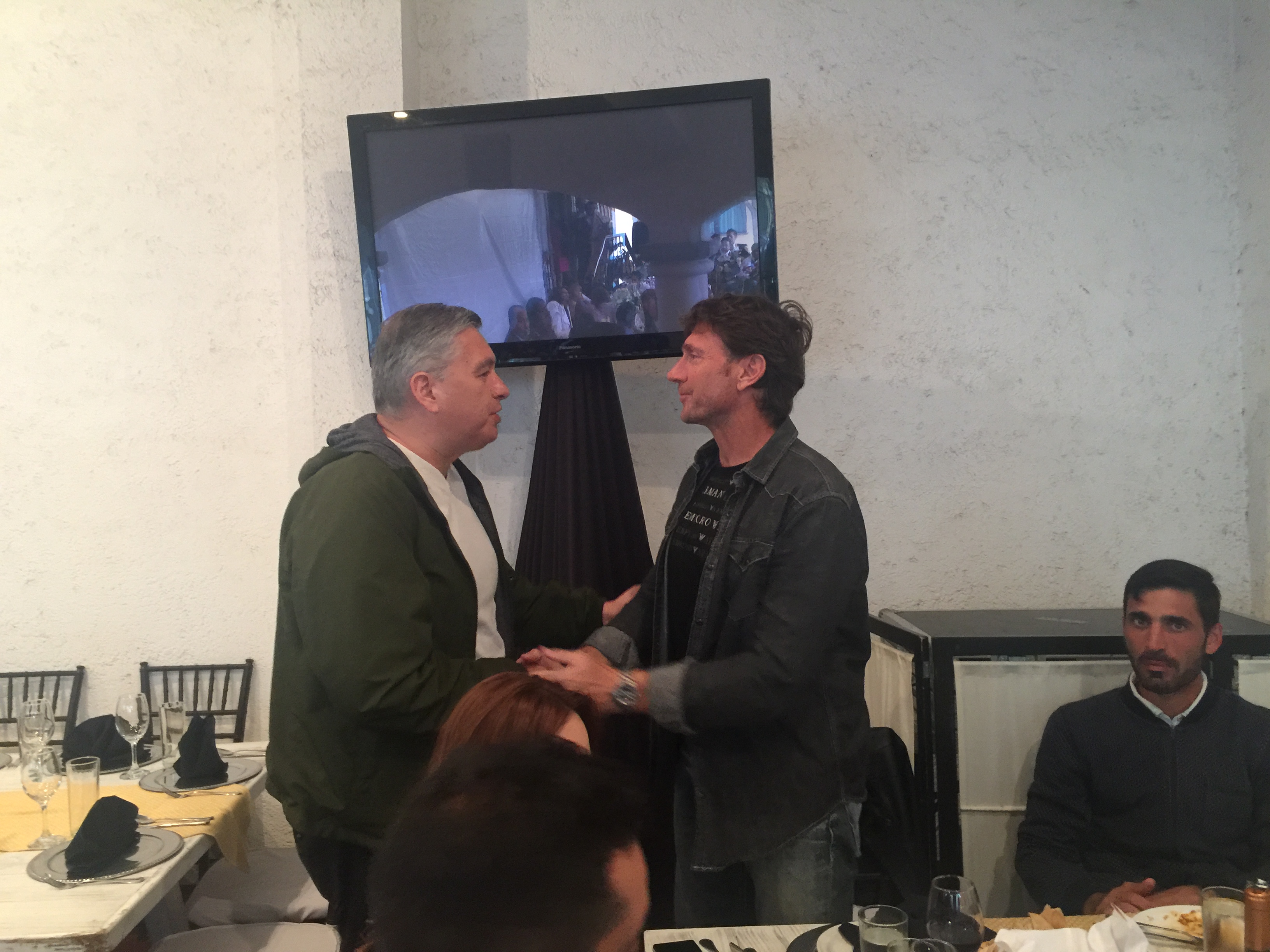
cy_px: 476
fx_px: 1064
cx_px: 635
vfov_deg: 48.2
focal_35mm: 29
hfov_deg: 61.7
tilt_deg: +1.2
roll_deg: -0.5
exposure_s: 1/10
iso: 100
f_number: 2.2
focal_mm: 4.15
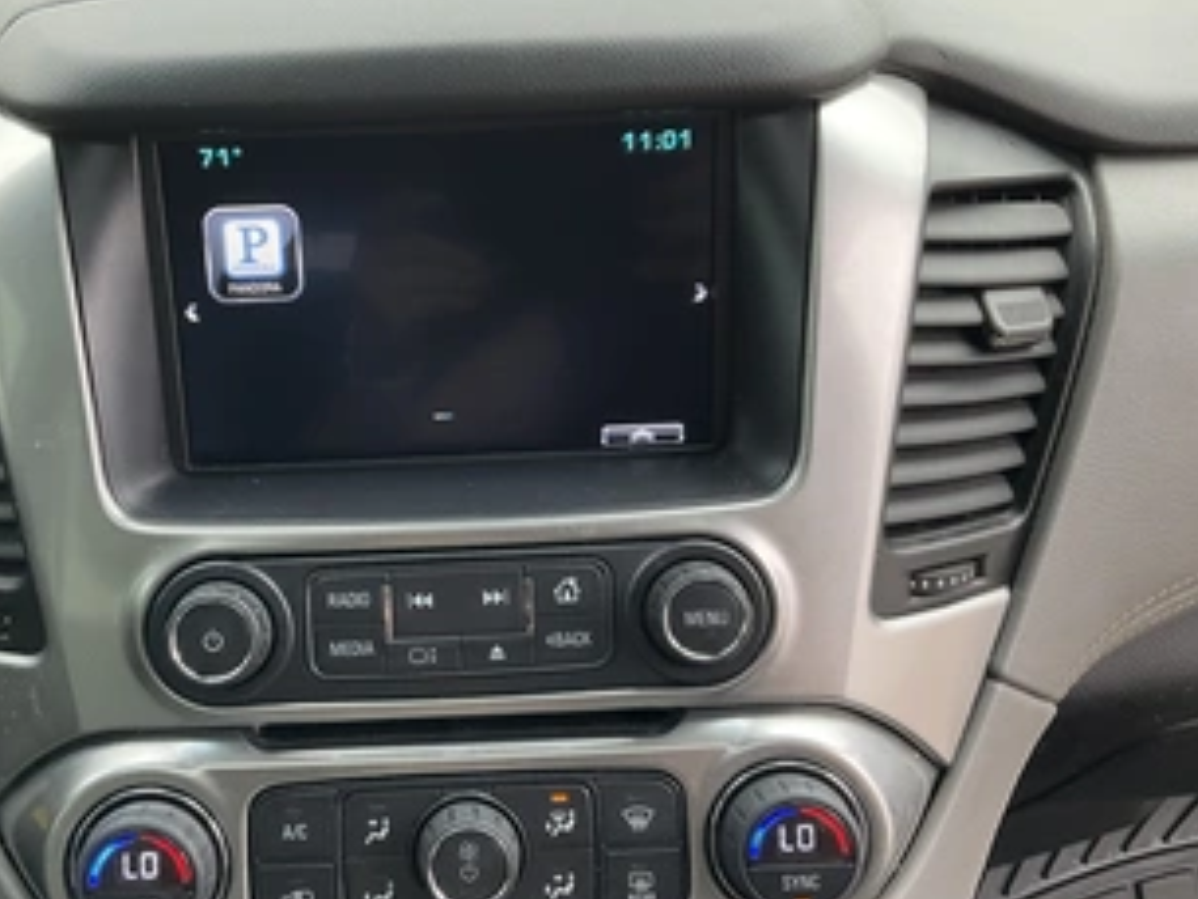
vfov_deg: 37.7
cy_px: 448
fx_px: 1316
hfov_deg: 48.6
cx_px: 460
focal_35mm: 38
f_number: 1.8
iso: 40
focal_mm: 3
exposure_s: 1/82
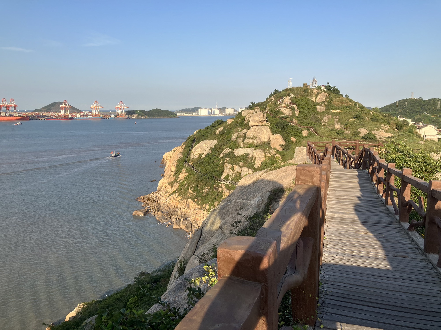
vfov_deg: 49.7
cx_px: 220
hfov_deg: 63.4
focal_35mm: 28
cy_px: 165
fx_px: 357
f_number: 1.8
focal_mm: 3.99
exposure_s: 1/1185
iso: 32
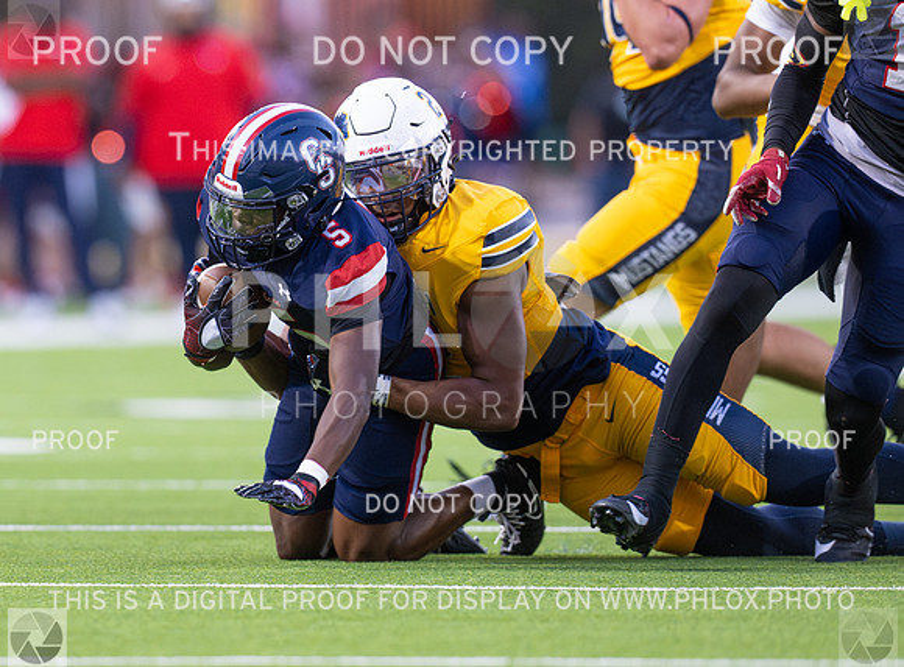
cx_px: 313
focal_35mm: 580
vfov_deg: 2.5
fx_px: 15058
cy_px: 282
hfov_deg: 3.4
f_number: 4
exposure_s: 1/1000
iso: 4000
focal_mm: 400
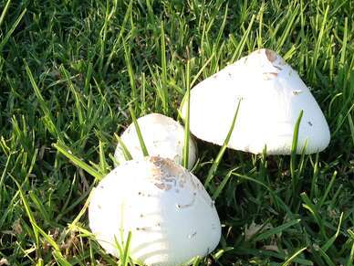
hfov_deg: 28.5
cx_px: 161
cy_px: 143
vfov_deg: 21.6
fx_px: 695
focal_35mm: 68
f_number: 2.4
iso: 50
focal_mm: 4.13
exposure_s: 1/218
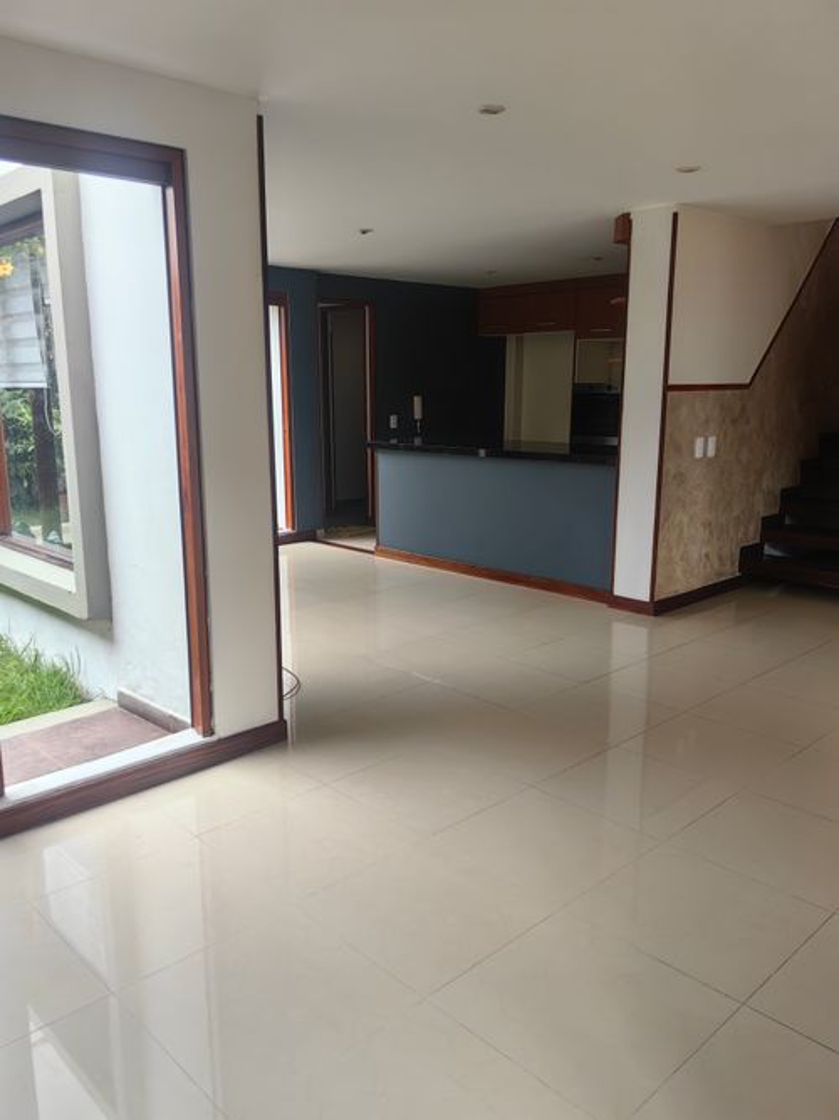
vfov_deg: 65.3
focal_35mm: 27
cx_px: 420
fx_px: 873
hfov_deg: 51.3
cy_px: 560
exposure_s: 1/626
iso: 160
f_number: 2
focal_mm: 6.35
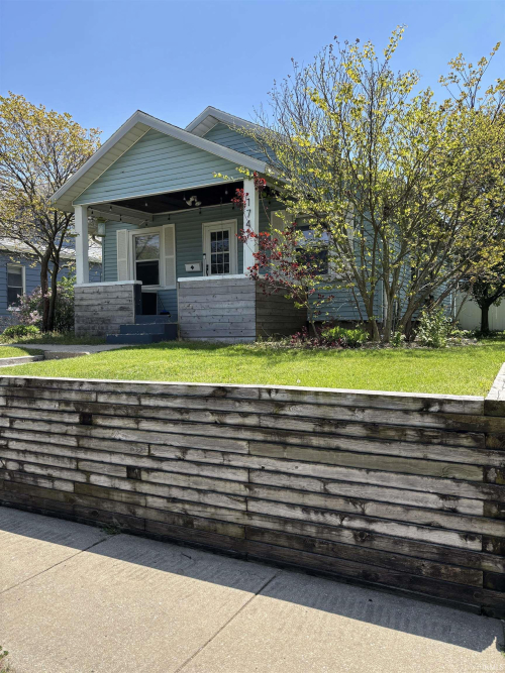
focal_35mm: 26
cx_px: 252
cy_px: 336
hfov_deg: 53.0
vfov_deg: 67.3
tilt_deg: -1.6
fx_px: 506
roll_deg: +0.8
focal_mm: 5.96
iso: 50
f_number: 1.6
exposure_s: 1/1783
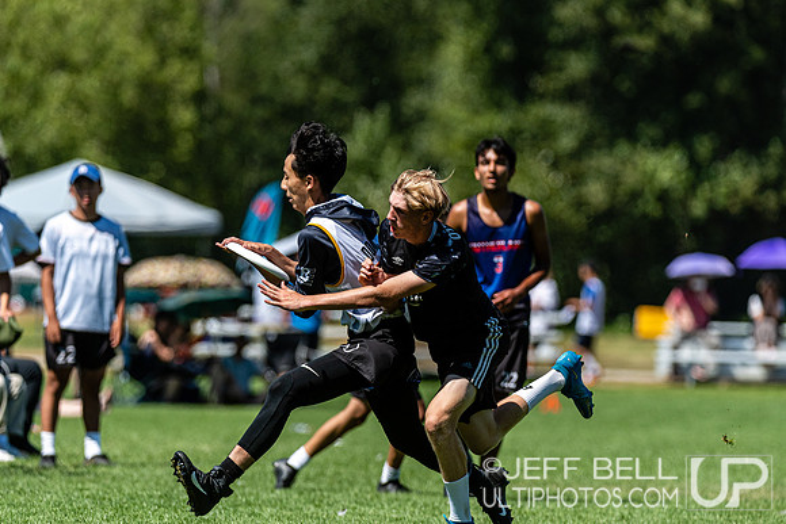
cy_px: 262
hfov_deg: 4.6
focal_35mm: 450
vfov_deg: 3.1
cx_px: 393
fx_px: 9827
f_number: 4
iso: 200
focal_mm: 300
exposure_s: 1/3200
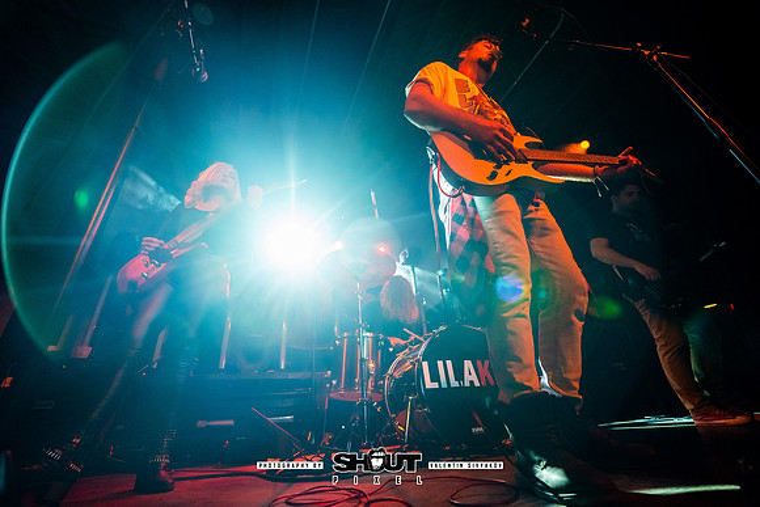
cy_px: 254
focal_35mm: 14
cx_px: 380
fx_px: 296
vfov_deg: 81.2
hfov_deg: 104.2
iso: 2000
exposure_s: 1/320
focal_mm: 14
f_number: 2.8
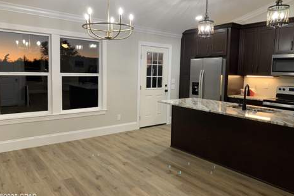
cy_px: 92
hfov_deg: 65.4
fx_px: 229
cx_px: 150
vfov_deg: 46.4
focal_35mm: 28
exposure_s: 1/60
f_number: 1.8
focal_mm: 4.25
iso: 160
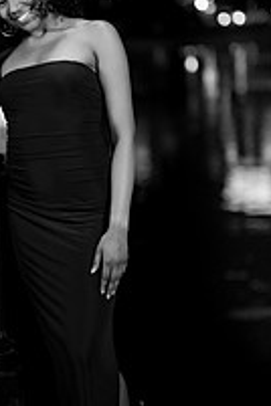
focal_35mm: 112
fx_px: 1265
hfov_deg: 12.2
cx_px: 63
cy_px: 133
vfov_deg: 18.2
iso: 320
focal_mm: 50
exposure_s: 1/50
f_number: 1.2
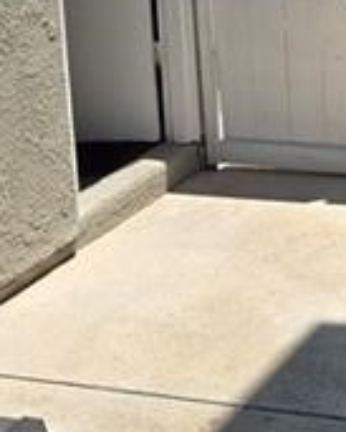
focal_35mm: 101
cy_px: 10
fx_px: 1292
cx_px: 437
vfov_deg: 18.5
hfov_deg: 14.7
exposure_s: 1/1610
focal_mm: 5.4
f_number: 1.8
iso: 25
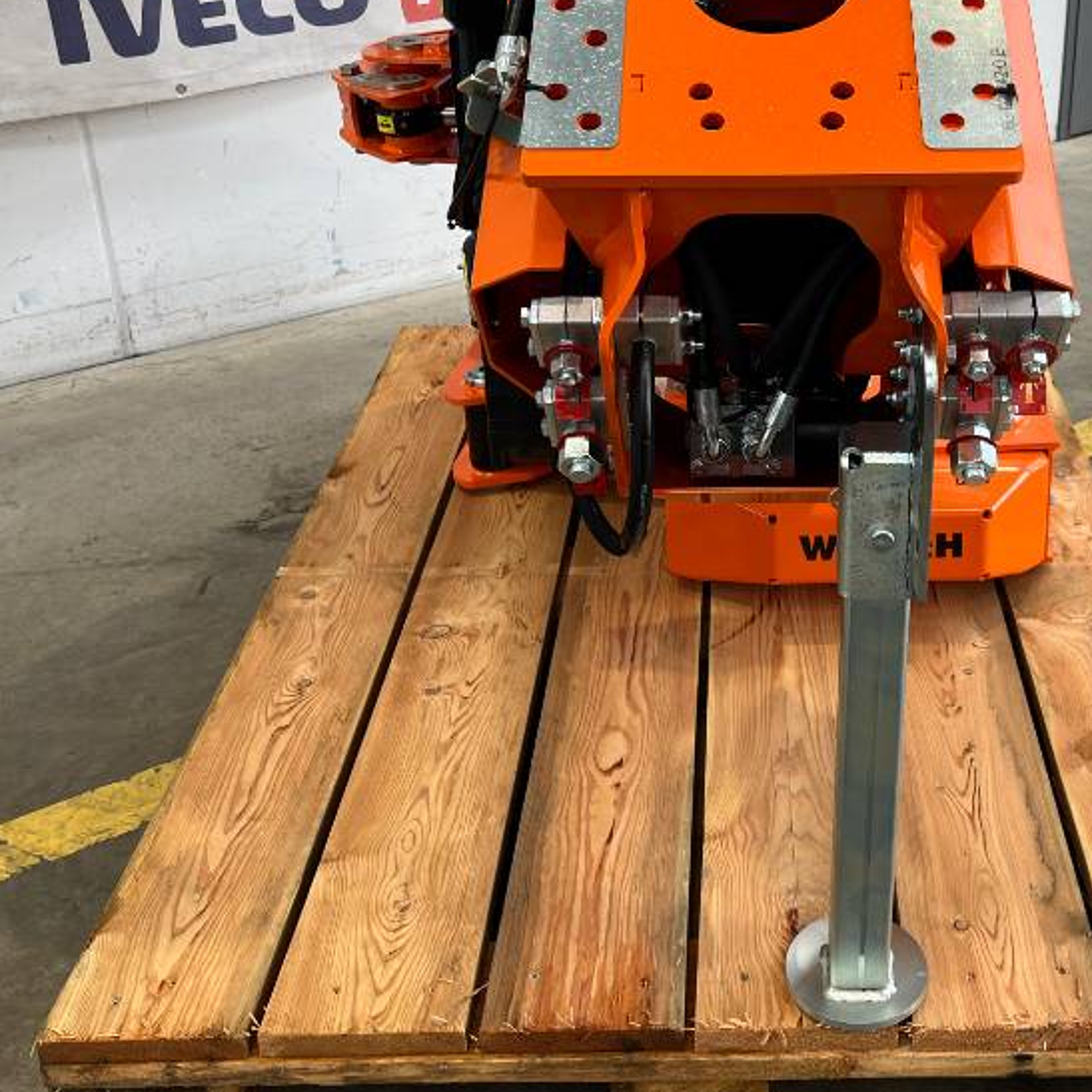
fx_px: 1535
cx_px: 751
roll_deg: +1.0
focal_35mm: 43
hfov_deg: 38.6
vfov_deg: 38.7
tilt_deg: -23.9
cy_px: 355
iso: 40
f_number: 1.5
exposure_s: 1/194
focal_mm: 5.7
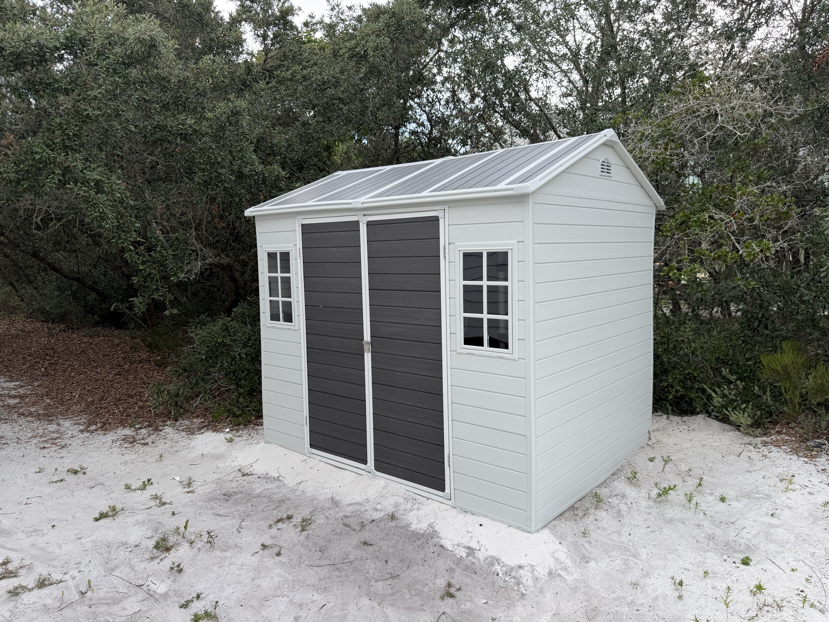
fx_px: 575
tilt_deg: -4.2
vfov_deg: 56.8
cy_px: 311
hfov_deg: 71.6
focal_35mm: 24
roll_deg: +1.4
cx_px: 414
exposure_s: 1/788
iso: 80
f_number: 1.78
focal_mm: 6.76
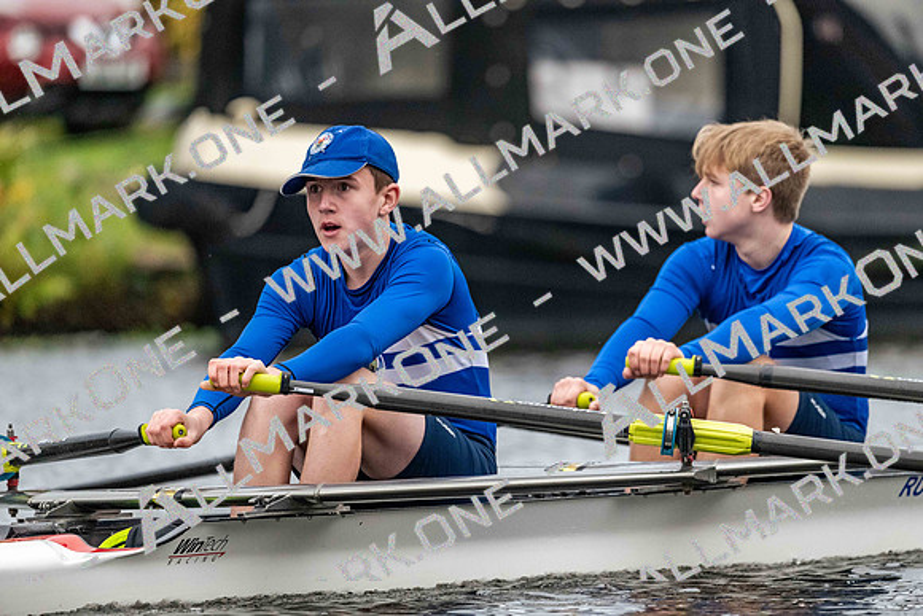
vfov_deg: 3.4
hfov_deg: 5.2
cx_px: 462
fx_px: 10257
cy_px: 308
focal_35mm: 400
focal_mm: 400
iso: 5600
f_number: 4.5
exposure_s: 1/2000
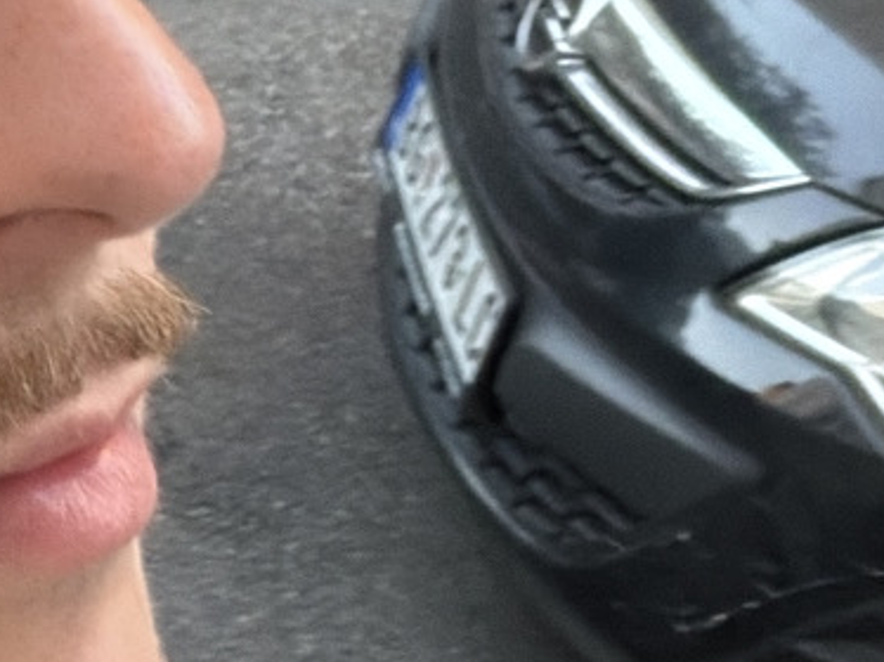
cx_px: -147
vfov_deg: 12.0
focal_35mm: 123
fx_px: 3139
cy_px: 449
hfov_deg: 15.5
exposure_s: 1/121
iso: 320
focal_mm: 2.71
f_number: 1.9
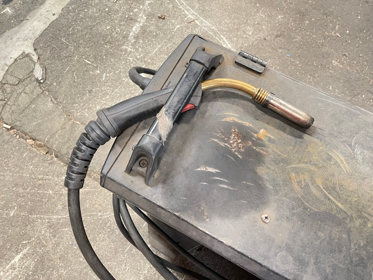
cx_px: 186
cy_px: 140
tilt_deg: -70.4
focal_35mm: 26
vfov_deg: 53.1
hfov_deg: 67.3
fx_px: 280
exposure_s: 1/32
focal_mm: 5.1
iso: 640
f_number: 1.6
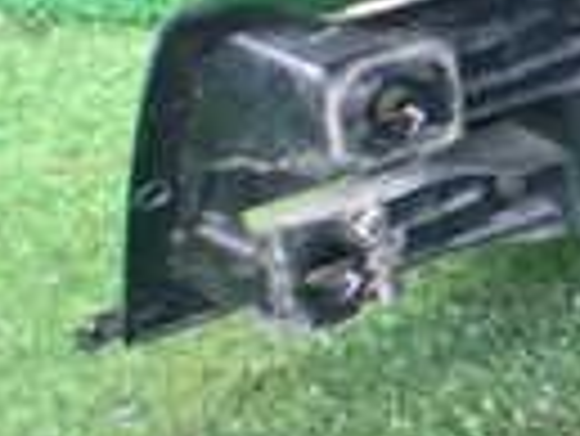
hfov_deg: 11.9
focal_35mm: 139
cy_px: 72
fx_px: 2331
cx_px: 1335
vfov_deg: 10.6
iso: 800
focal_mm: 5.4
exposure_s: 1/40
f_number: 2.3
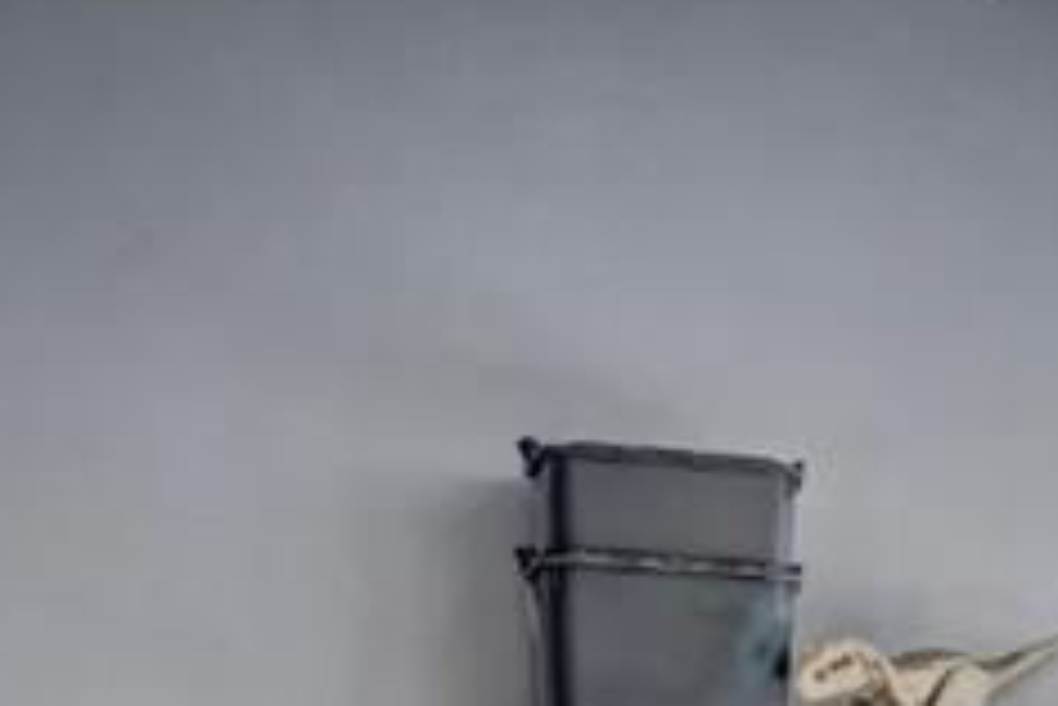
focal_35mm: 102
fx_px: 2999
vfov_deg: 12.8
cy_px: 1028
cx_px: 2665
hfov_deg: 13.4
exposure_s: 1/6
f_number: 8
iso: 200
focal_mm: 16
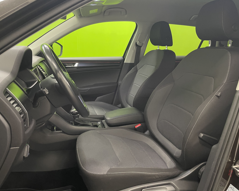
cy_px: 97
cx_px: 120
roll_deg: -2.9
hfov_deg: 62.2
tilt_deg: -12.2
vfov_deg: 51.5
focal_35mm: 28
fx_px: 198
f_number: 1.6
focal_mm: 4.2
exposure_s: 1/50
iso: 125
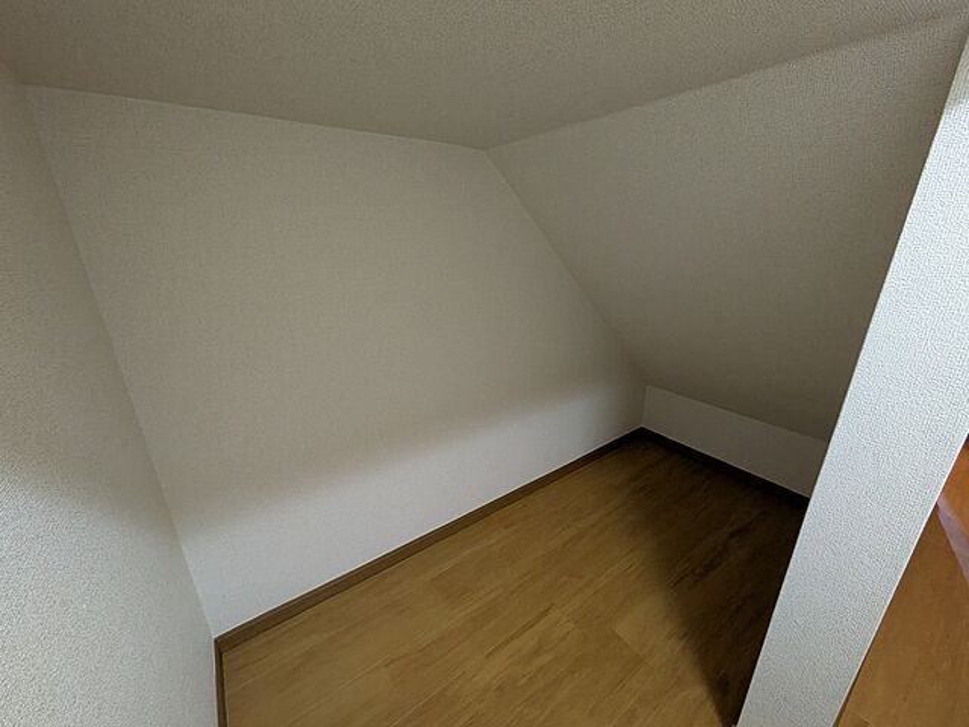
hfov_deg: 102.1
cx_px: 484
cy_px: 364
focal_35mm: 14
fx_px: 392
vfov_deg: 85.7
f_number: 2.2
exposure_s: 1/24
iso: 420
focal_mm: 1.83
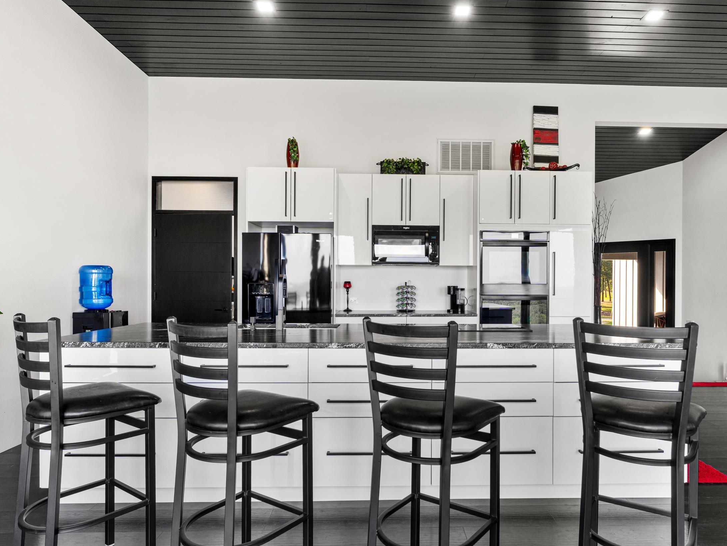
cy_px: 274
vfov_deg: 59.0
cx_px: 392
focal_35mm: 23
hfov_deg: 74.0
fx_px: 482
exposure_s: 1/10
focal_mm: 13.9
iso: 400
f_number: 7.1
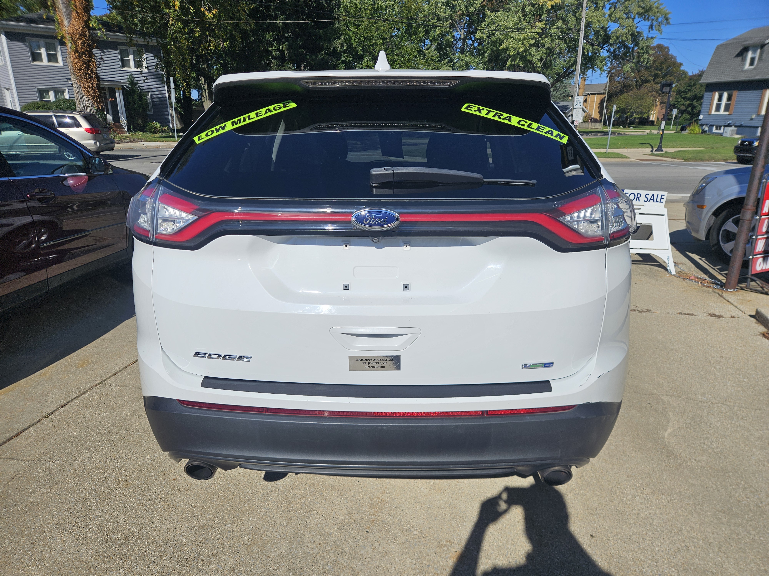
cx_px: 384
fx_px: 511
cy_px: 288
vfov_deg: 58.9
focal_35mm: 23
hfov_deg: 73.9
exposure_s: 1/4373
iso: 25
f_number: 1.8
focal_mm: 5.4
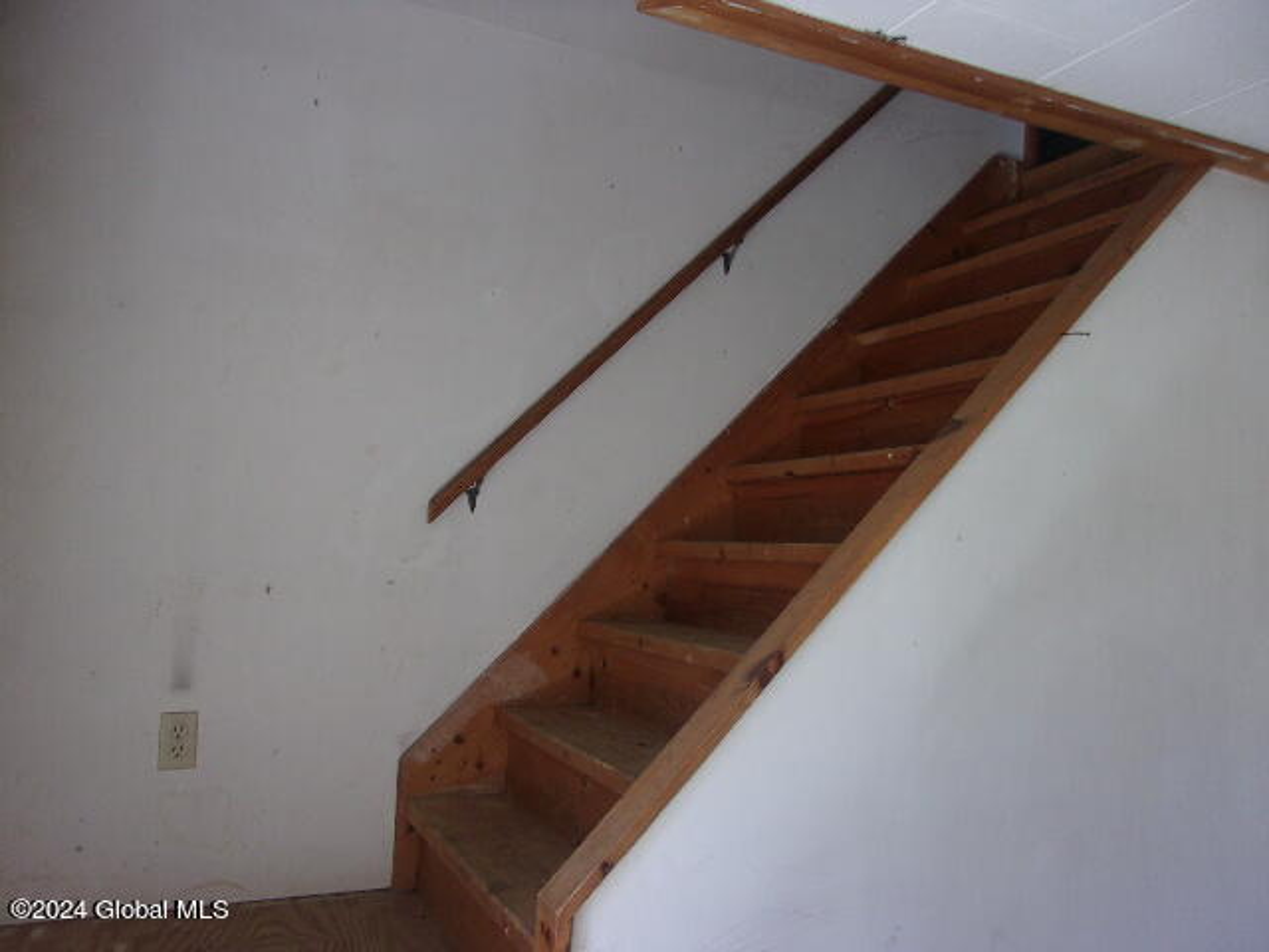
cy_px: 476
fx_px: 990
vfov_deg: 51.4
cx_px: 634
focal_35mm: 27
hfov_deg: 65.3
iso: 81
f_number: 3
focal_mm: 4.9
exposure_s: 1/34
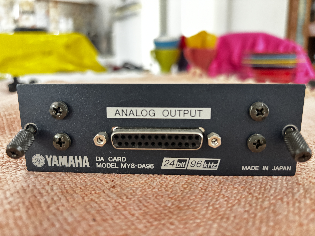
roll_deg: +0.4
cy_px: 118
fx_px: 237
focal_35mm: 26
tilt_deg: -13.3
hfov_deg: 67.3
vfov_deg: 53.1
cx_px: 158
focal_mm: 5.96
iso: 1000
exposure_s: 1/28
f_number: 1.6
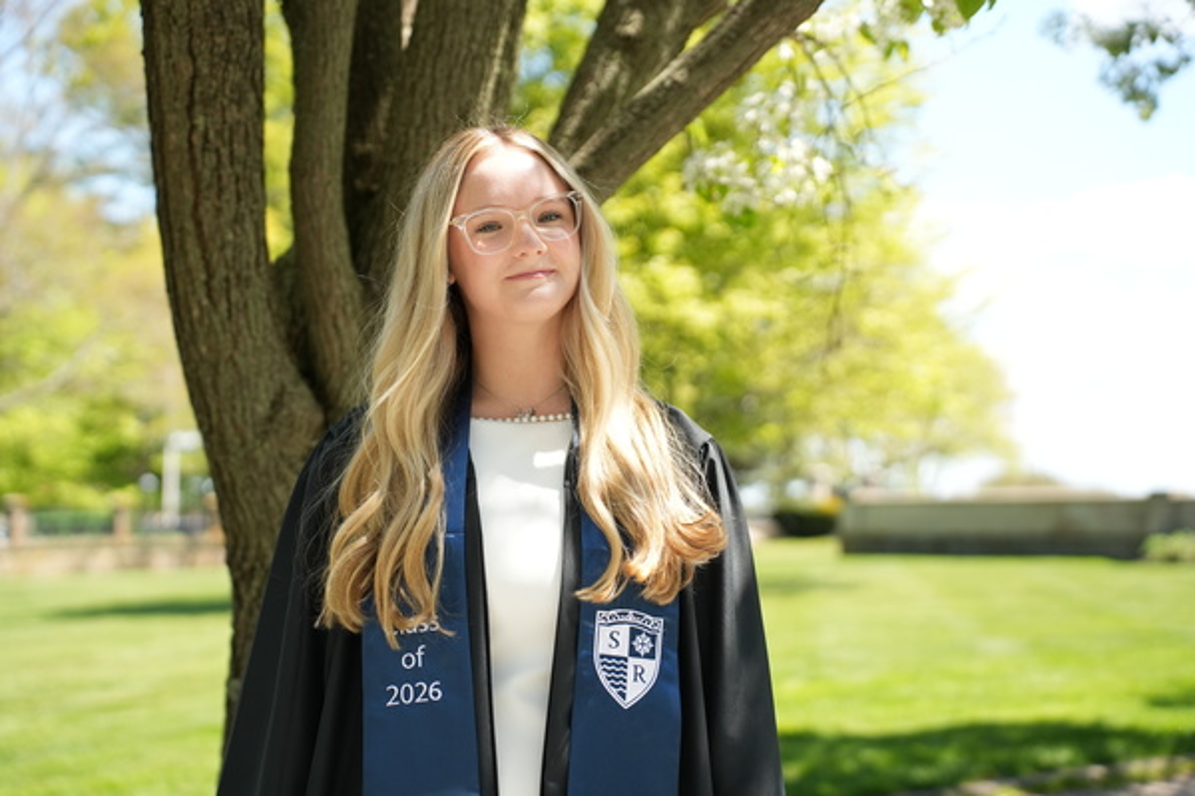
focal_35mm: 62
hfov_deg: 32.4
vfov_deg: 21.9
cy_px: 398
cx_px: 598
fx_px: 2058
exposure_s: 1/4000
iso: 1000
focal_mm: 62
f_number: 2.8
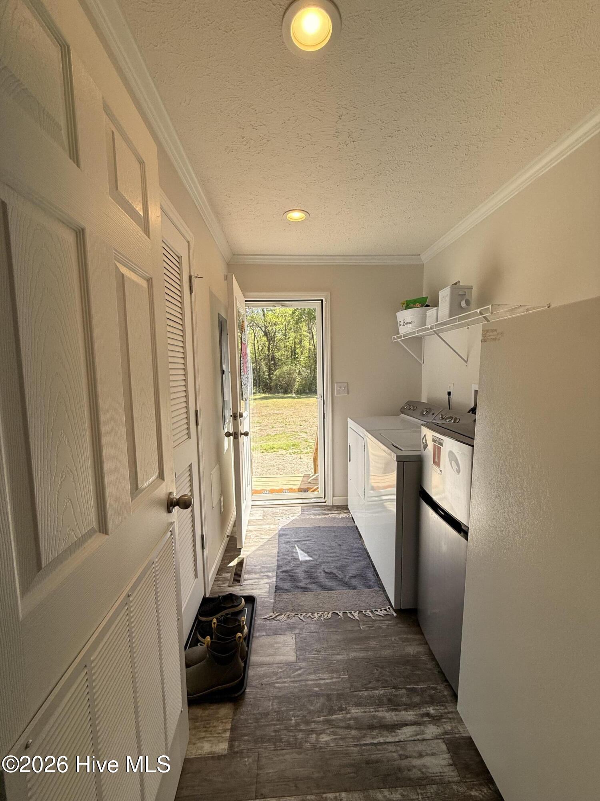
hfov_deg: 85.7
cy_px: 400
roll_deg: +1.1
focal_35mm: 14
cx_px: 300
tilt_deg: -4.7
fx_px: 324
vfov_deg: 102.1
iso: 50
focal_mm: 2.22
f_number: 2.2
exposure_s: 1/658
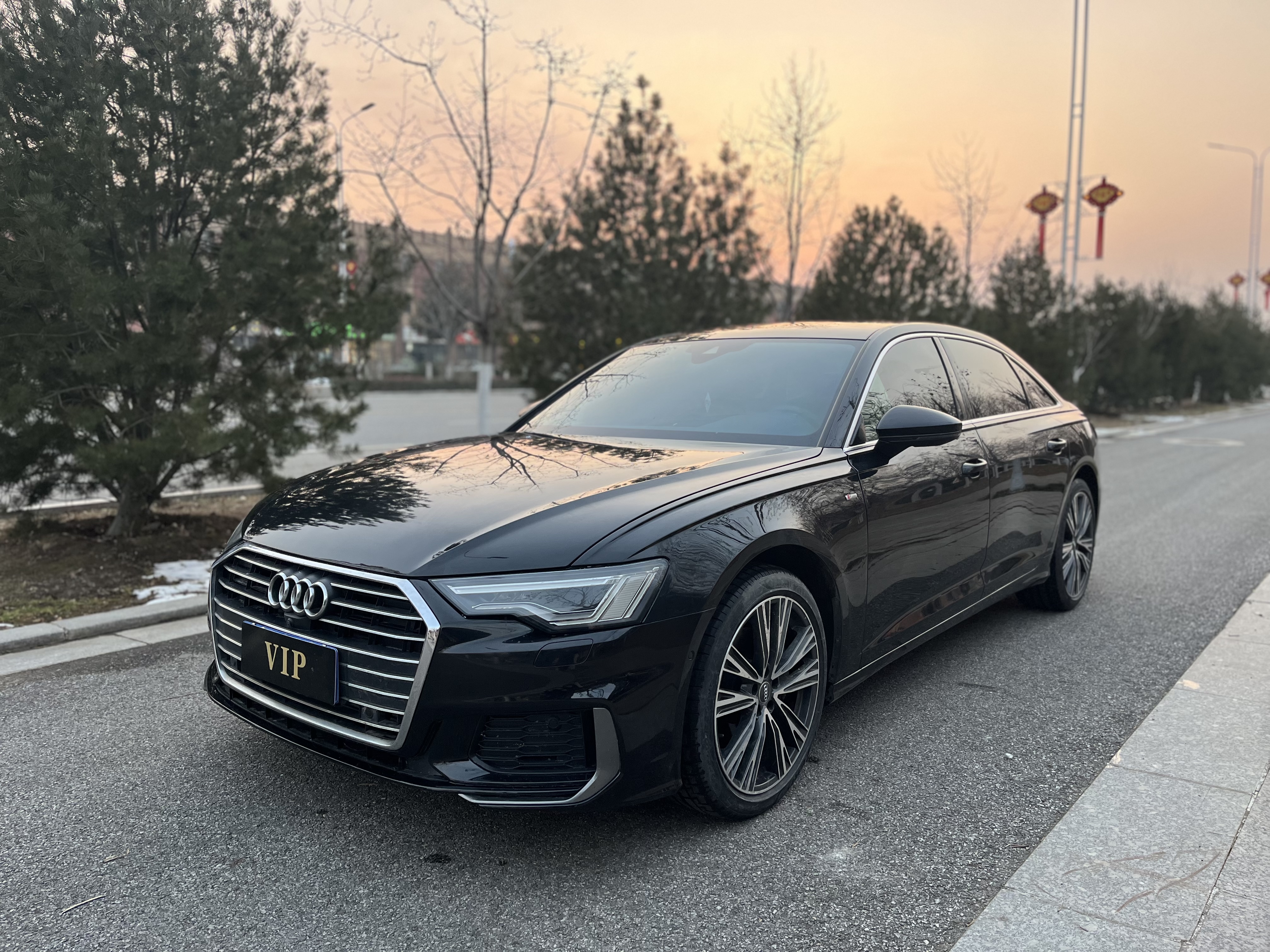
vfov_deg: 53.1
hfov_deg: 67.3
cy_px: 476
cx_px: 635
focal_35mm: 26
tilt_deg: -7.0
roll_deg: -0.2
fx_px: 954
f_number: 1.6
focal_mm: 5.1
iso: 80
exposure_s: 1/121
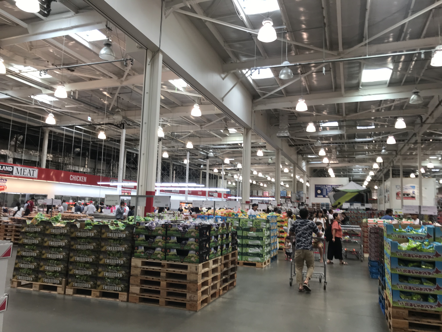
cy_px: 166
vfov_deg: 49.7
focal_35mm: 28
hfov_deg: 63.4
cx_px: 221
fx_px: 358
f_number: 1.8
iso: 25
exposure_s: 1/50
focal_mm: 3.99
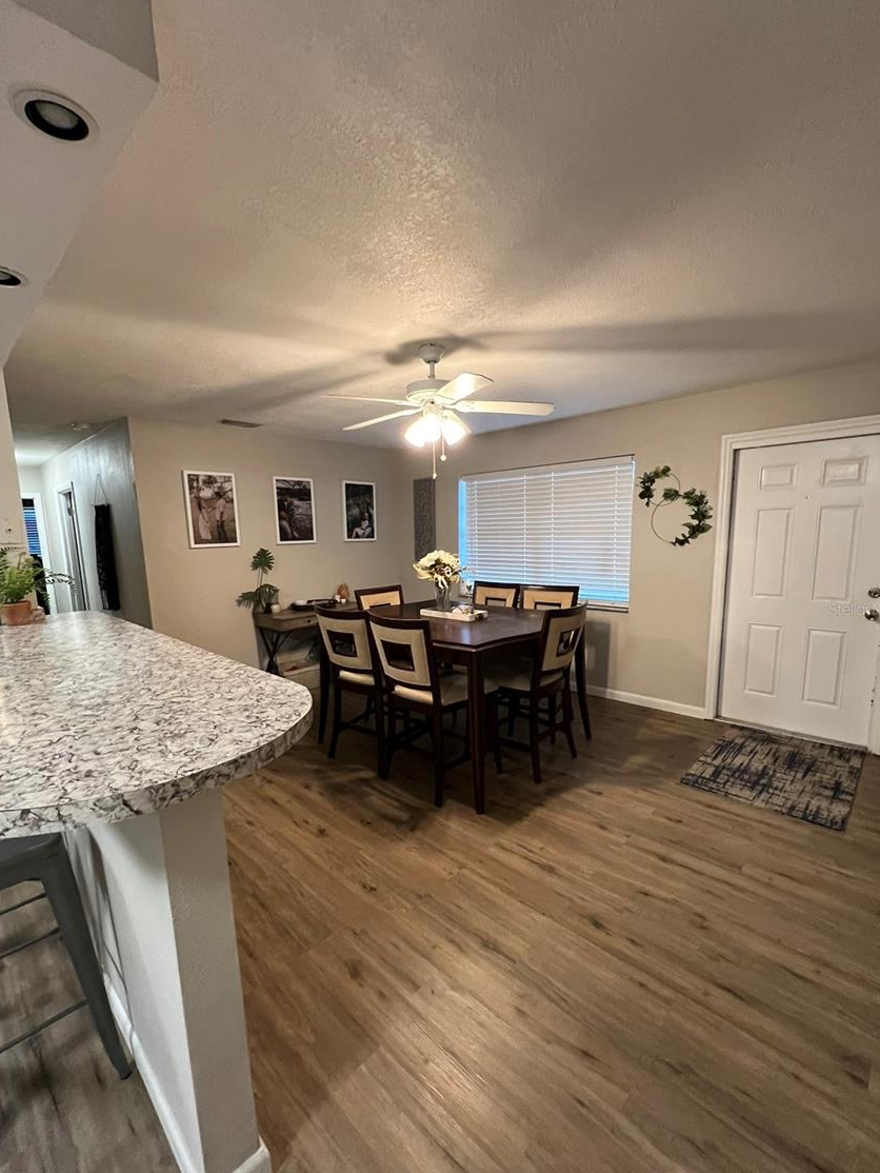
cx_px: 429
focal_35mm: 14
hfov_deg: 85.7
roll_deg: +0.6
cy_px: 609
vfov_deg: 102.0
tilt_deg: -9.3
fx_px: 474
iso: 500
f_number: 1.8
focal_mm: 1.57
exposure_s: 1/60
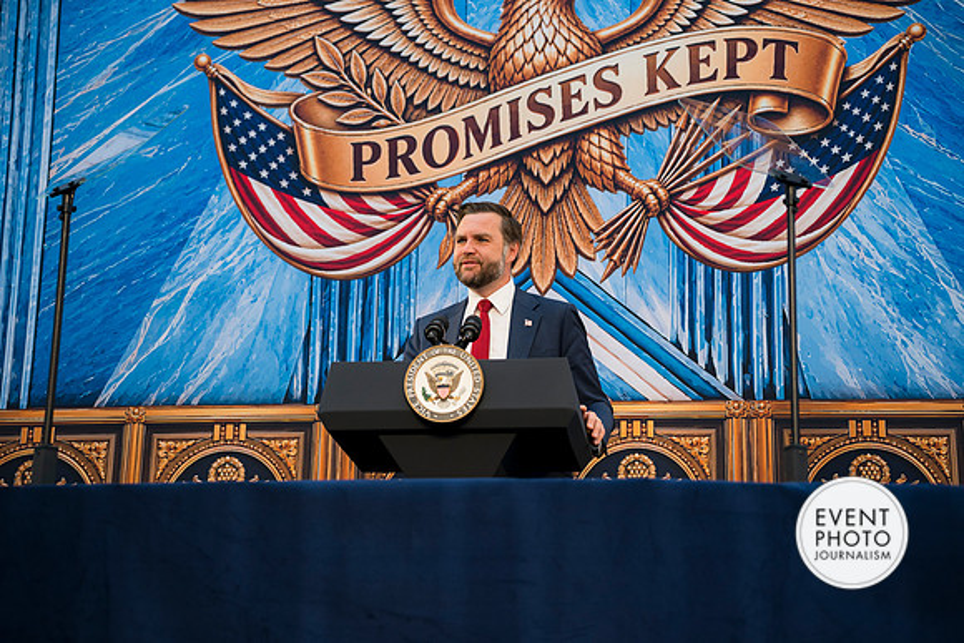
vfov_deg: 18.9
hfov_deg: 28.1
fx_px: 1928
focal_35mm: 72
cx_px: 482
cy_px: 322
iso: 280
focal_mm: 72
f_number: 2.8
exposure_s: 1/200
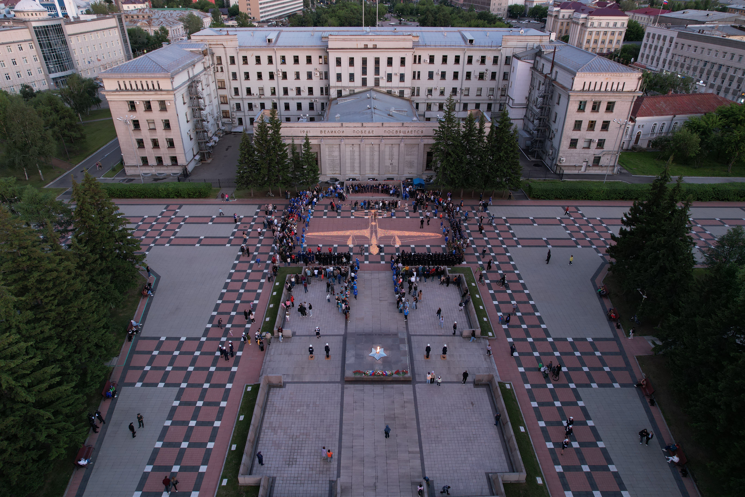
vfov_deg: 57.2
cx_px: 372
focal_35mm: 22
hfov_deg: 78.6
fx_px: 455
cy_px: 248
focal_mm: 8.38
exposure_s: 1/40
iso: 100
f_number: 2.8
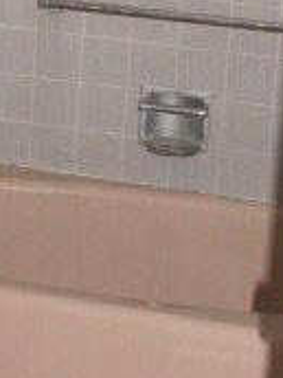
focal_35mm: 130
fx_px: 1417
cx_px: -37
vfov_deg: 15.0
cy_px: 53
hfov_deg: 11.2
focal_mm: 5.86
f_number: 2.8
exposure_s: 1/40
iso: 160
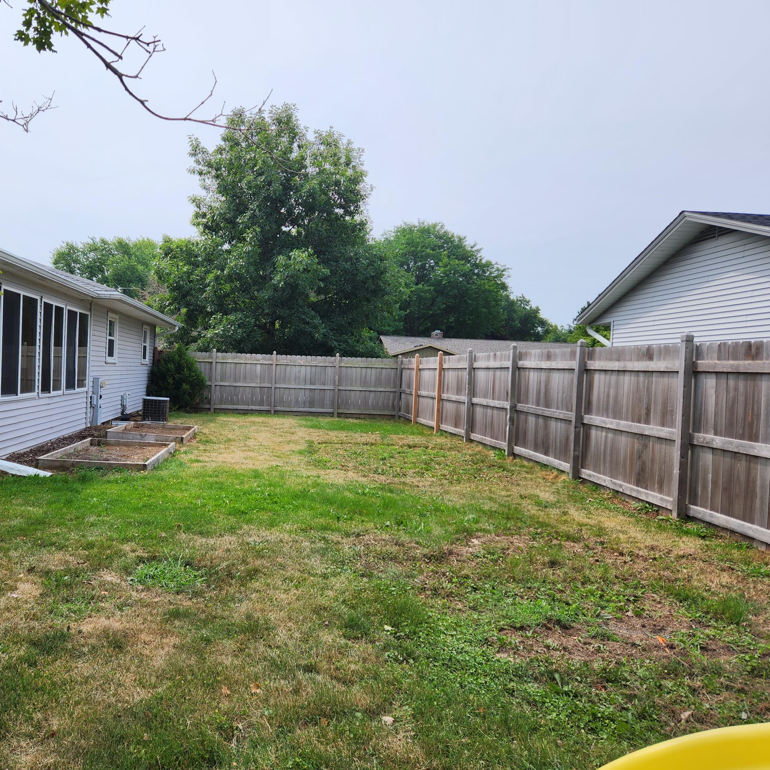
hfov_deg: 56.3
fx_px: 705
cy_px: 384
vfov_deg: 57.3
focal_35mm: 28
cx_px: 266
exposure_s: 1/1593
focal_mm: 5.4
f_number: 1.8
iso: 20
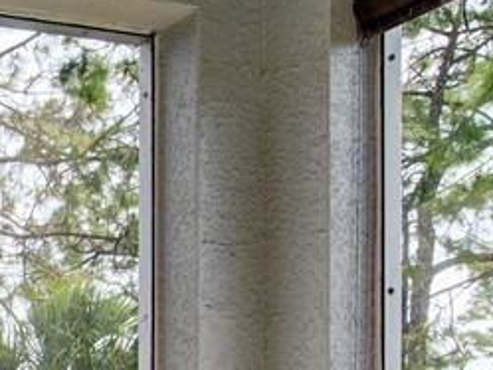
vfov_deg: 20.4
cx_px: -258
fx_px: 955
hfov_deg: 23.1
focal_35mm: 67
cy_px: 453
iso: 100
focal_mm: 16
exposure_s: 1/40
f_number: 8
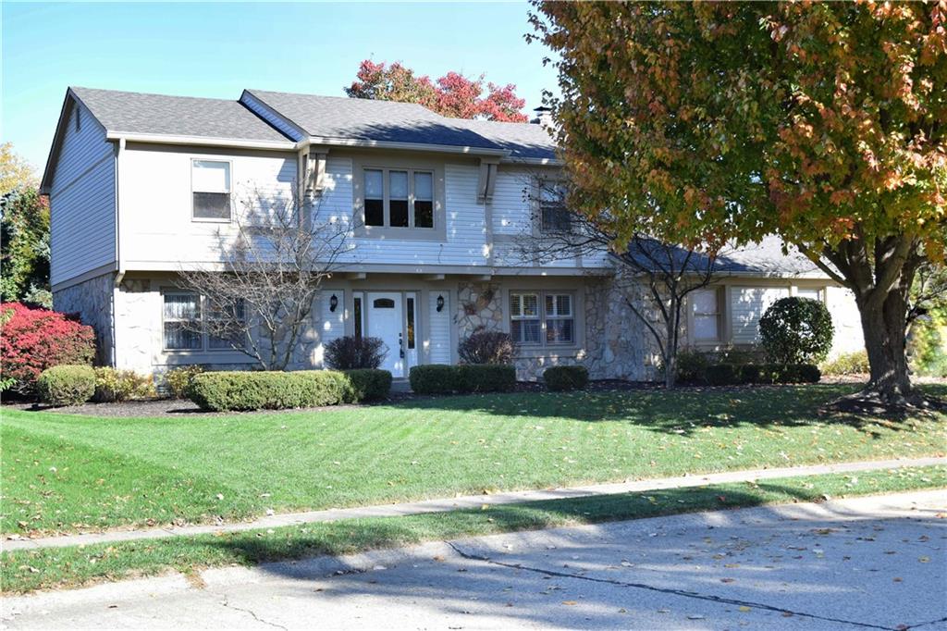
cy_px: 316
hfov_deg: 42.3
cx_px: 474
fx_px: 1223
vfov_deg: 28.9
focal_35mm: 46
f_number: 6.3
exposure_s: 1/1000
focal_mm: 31
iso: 800
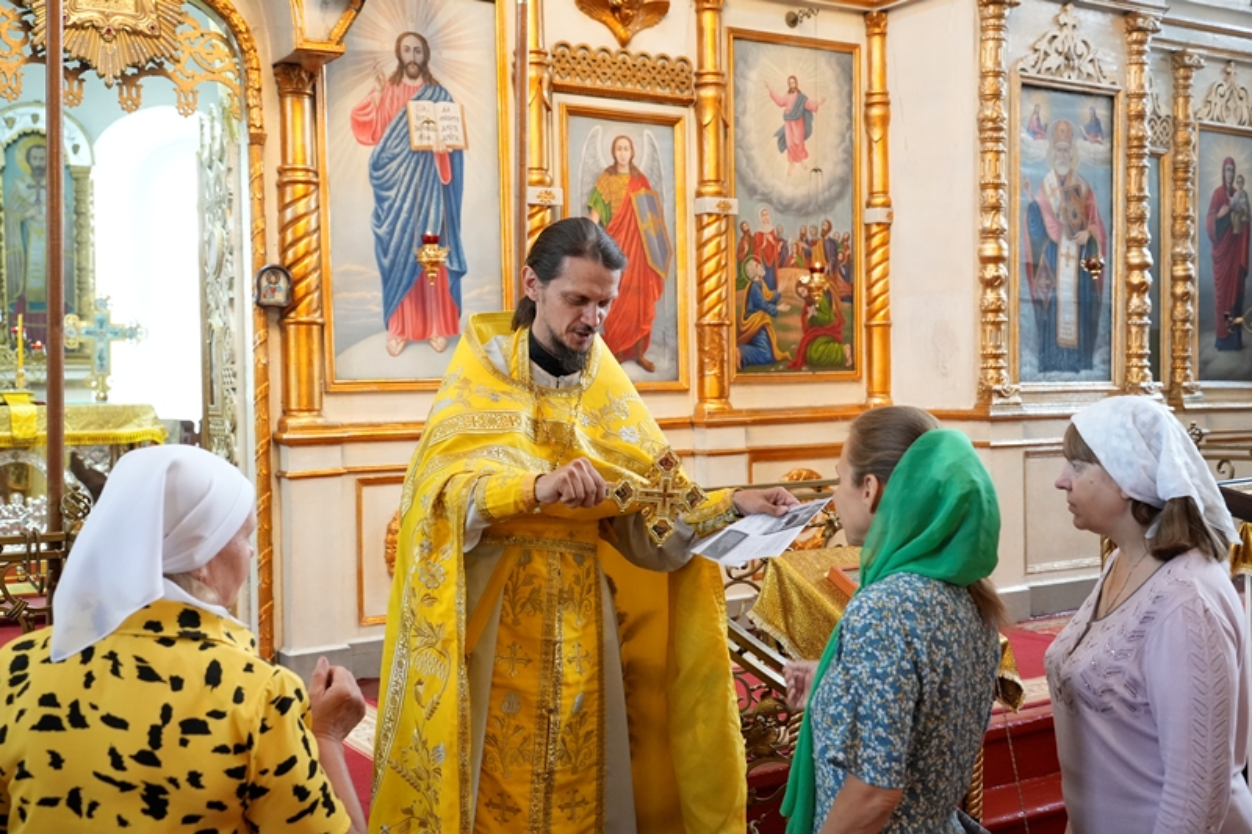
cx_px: 626
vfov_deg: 34.2
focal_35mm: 39
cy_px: 417
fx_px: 1356
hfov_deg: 49.6
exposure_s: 1/60
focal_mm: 39
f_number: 4.5
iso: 5000
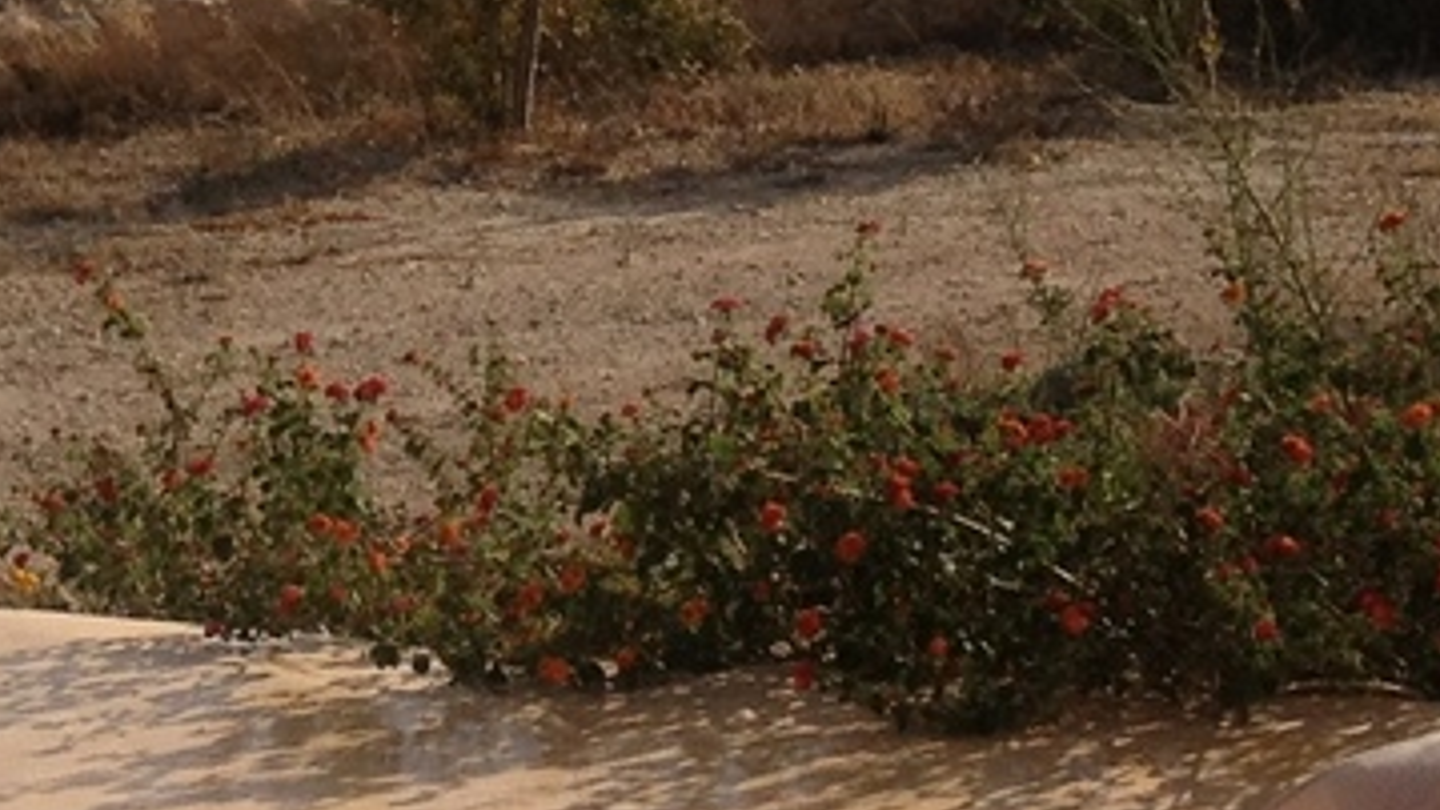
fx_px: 6492
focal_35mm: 170
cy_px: -405
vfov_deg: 7.0
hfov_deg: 12.0
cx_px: -834
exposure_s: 1/1842
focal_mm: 4.28
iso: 50
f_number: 2.4
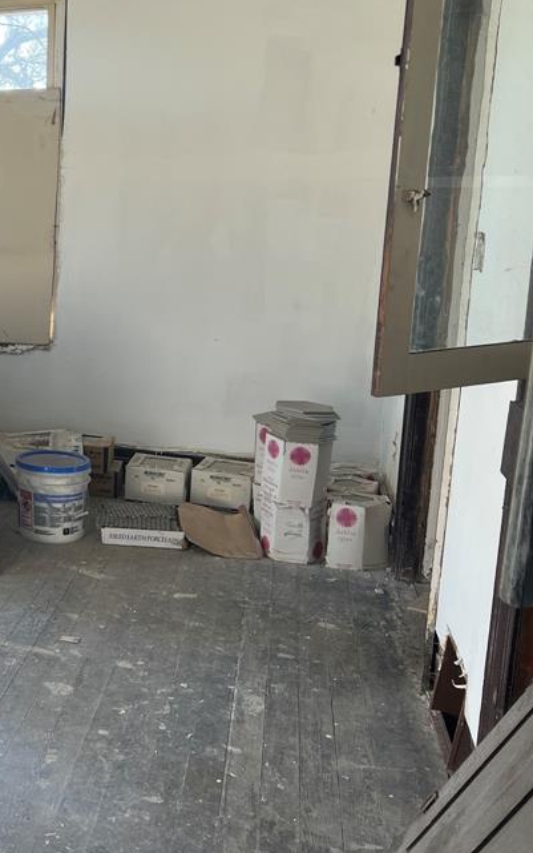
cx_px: -116
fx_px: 1022
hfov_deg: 25.9
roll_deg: -0.5
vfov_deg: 45.2
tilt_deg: -11.2
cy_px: 399
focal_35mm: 44
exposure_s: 1/184
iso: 40
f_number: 1.5
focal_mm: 5.7
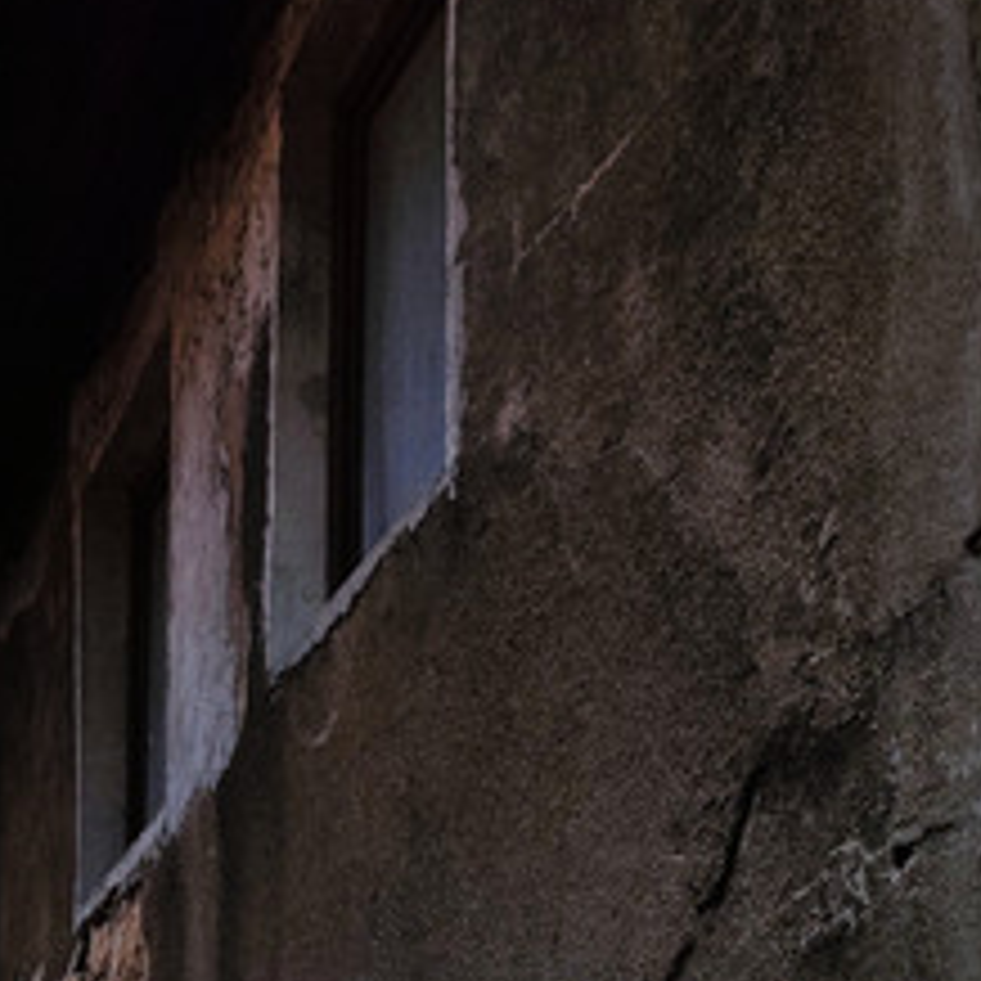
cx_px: -40
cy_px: 1372
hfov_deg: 20.6
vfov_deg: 19.3
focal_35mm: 81
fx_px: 2597
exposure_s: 1/696
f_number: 1.75
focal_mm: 5.96
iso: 50
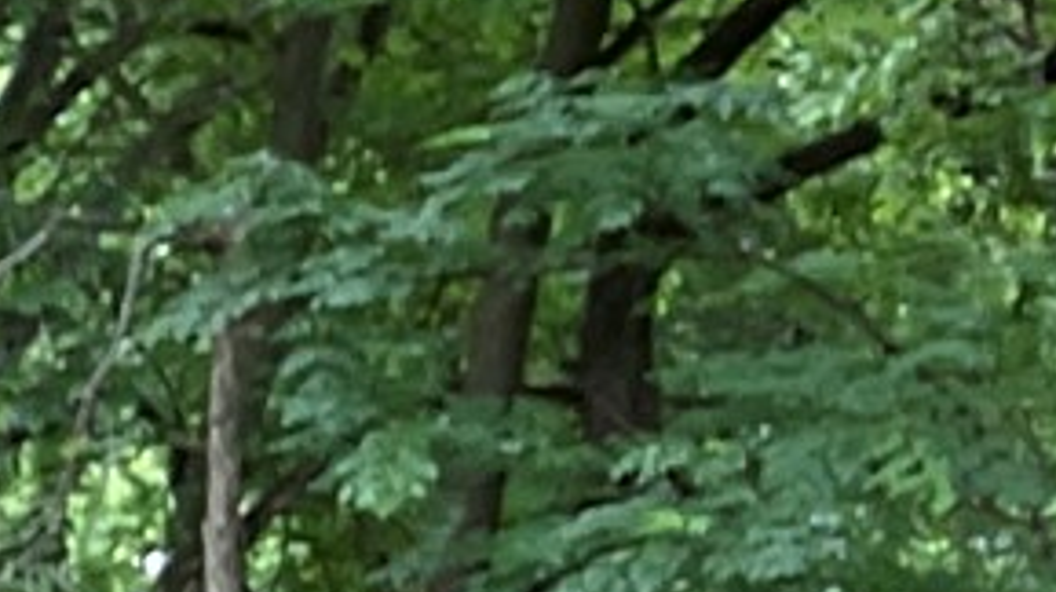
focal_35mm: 224
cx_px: -2240
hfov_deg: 8.1
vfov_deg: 5.3
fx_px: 6267
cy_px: 1290
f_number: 1.8
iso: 20
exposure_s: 1/122
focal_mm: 3
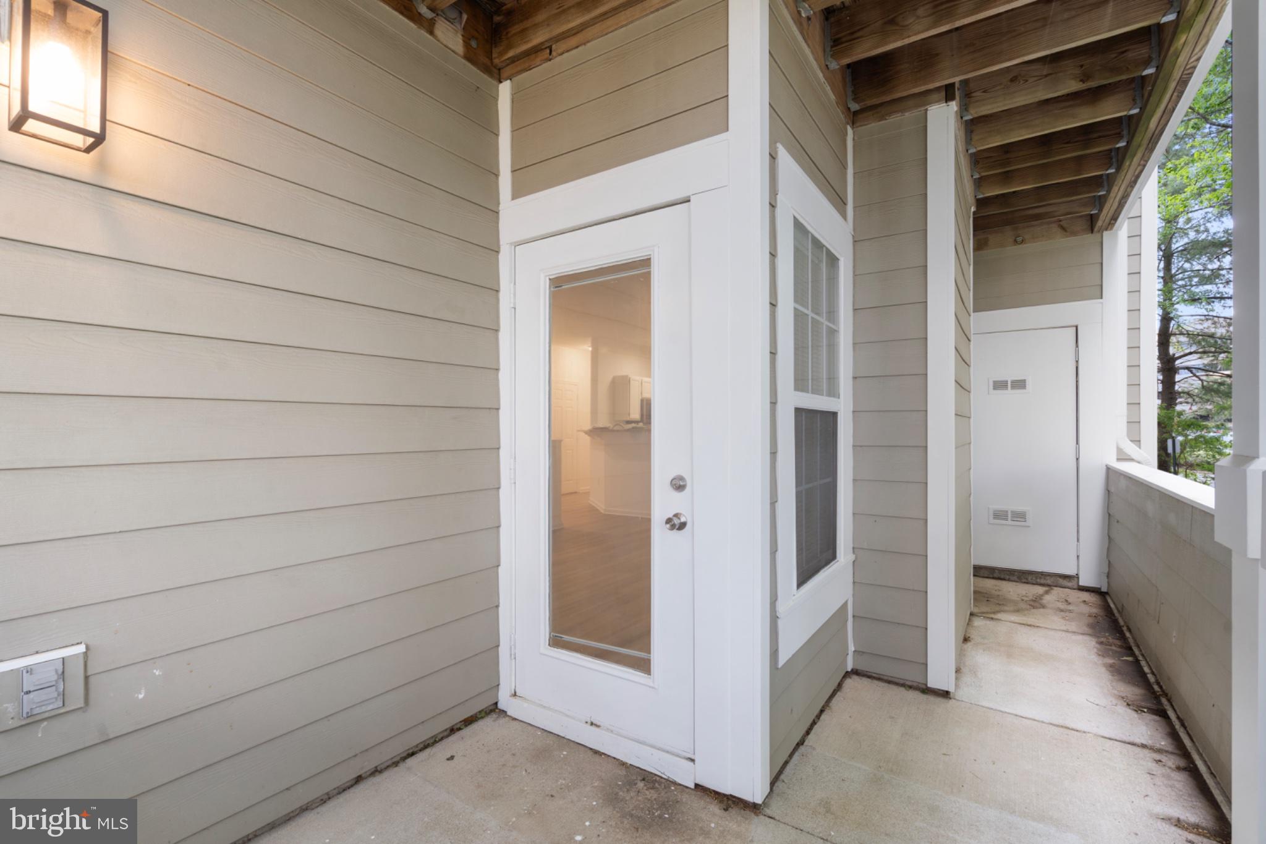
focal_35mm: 16
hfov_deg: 96.7
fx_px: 563
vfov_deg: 73.7
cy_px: 422
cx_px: 633
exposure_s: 1/3
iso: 200
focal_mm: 16
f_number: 8
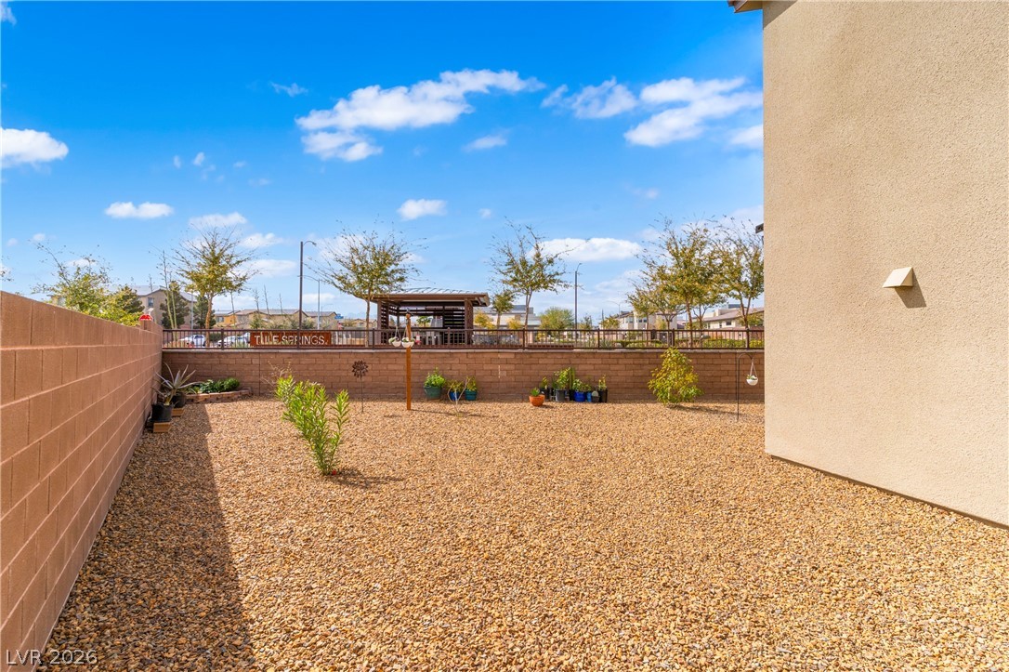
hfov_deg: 93.3
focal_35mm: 17
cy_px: 336
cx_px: 504
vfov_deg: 70.4
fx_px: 476
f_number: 8
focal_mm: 17
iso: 400
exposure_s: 1/8000
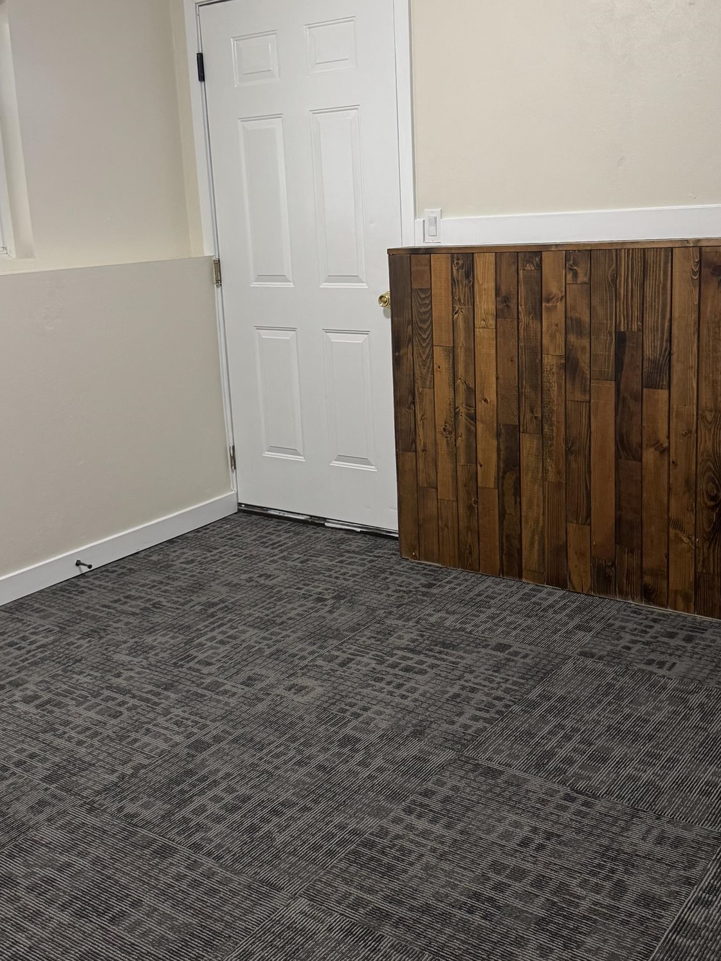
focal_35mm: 37
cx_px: 349
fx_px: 1027
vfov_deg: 49.9
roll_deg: +1.0
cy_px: 403
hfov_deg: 38.7
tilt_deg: -12.4
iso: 250
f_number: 1.78
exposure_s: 1/60
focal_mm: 6.76
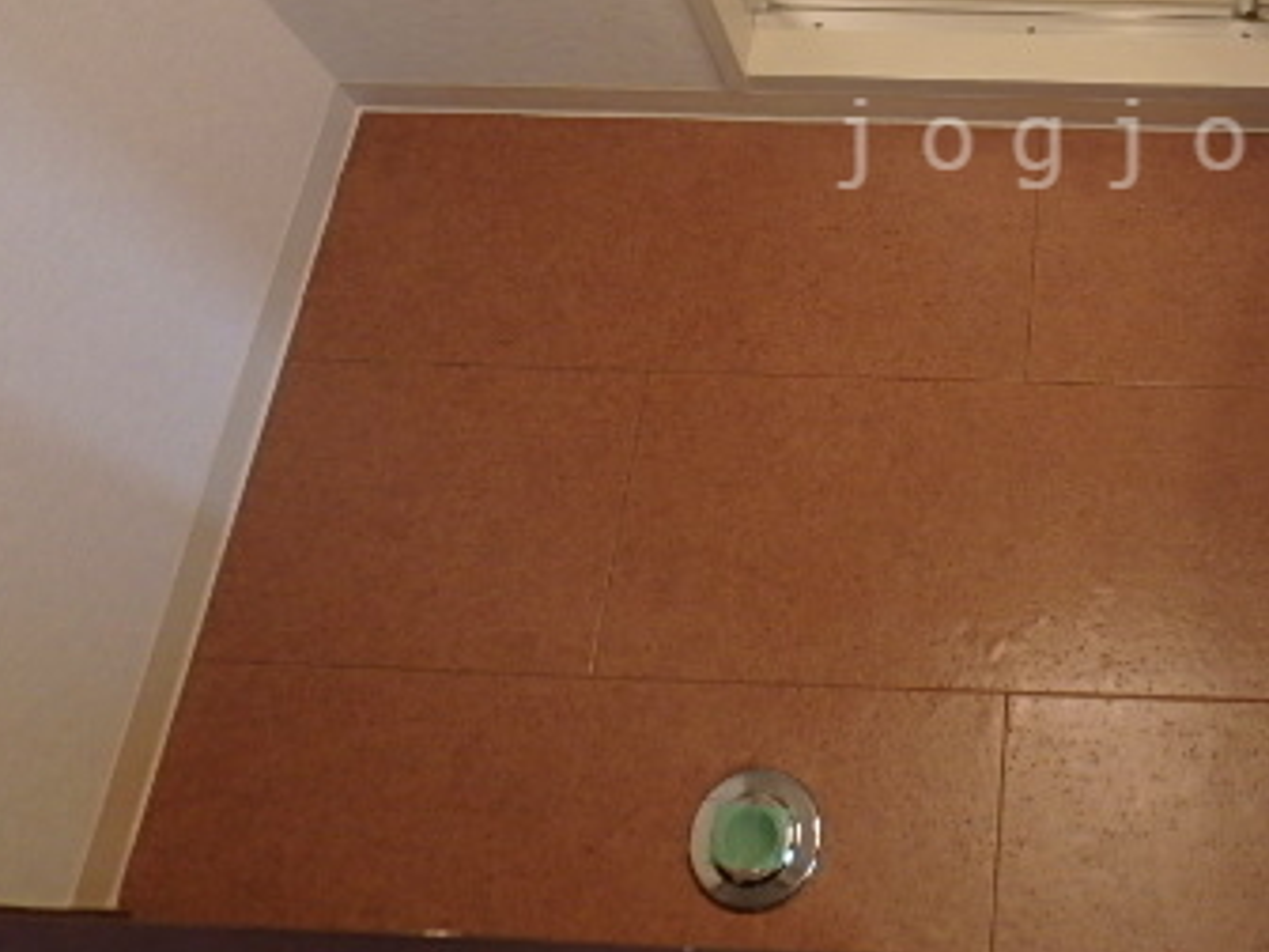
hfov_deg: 43.5
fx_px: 1466
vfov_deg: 34.5
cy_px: 144
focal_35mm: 40
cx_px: 1095
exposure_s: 1/30
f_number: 3.5
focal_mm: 3.7
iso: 250
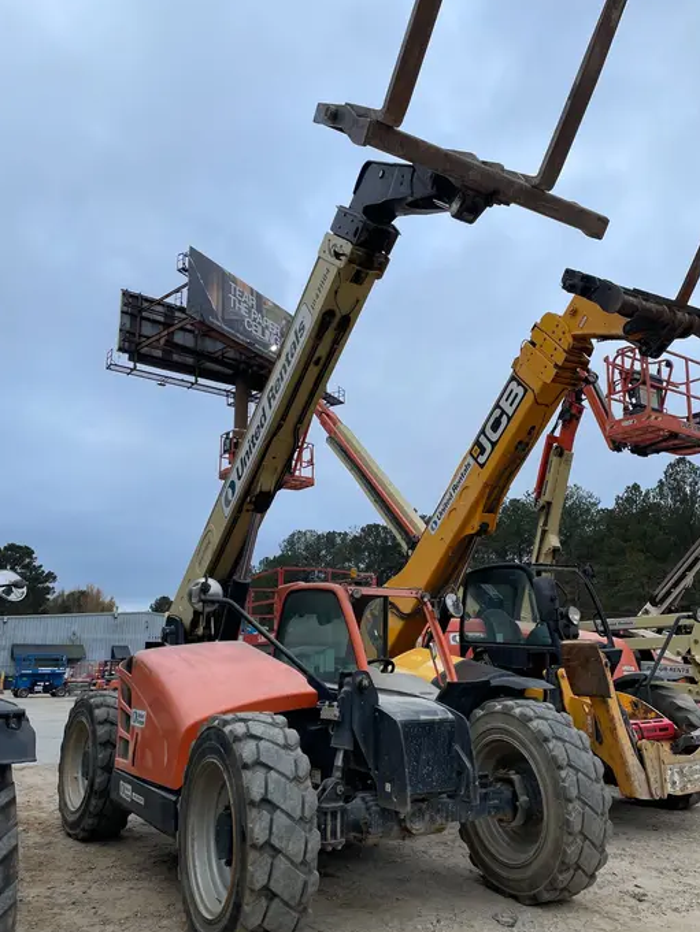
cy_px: 489
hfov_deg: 49.7
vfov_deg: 63.4
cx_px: 371
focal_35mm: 28
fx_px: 755
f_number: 1.6
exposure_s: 1/831
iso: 50
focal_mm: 4.2
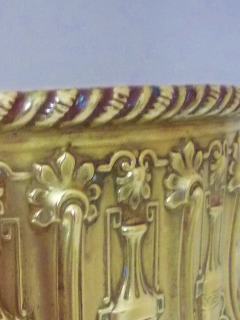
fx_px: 712
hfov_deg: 18.6
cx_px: 0
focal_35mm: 77
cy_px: 331
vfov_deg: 24.1
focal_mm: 5.5
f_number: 2.8
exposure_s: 1/20
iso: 400
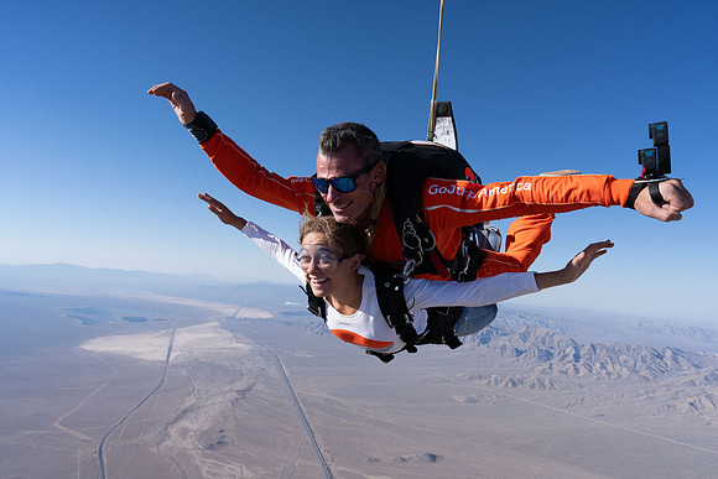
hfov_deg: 73.7
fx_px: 479
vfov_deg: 53.2
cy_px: 240
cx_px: 359
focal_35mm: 24
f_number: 10
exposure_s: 1/2000
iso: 800
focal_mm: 24
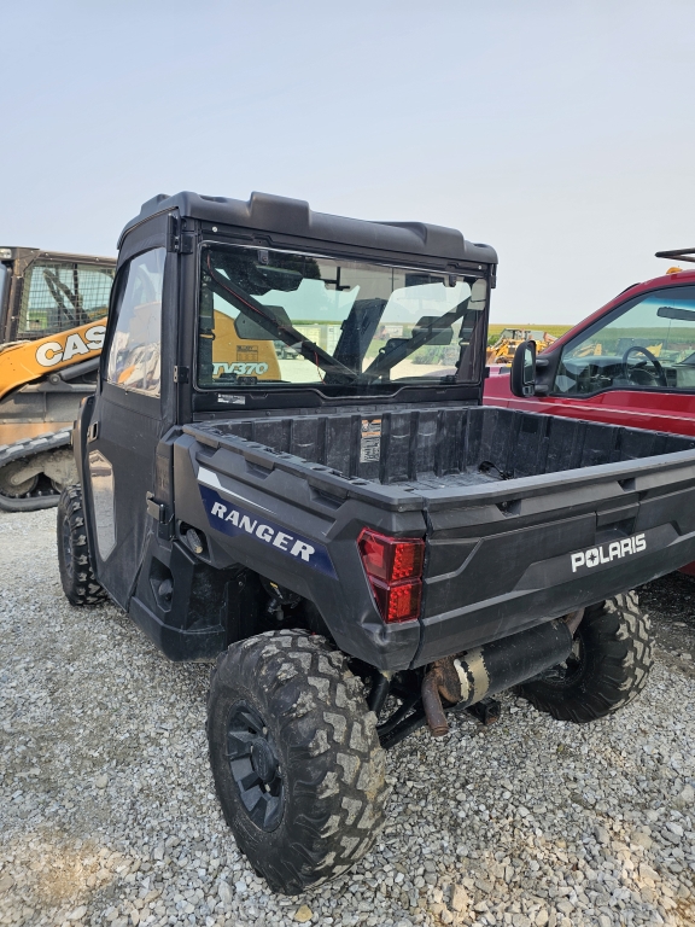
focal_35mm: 23
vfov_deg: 73.9
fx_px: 616
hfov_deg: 58.9
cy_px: 464
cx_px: 348
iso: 16
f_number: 1.7
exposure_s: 1/533
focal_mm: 6.3
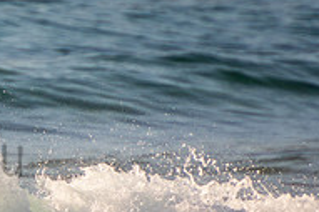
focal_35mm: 1823
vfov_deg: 0.8
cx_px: -154
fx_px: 16140
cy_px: 138
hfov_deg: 1.1
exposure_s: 1/1250
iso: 360
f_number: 5.6
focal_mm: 400
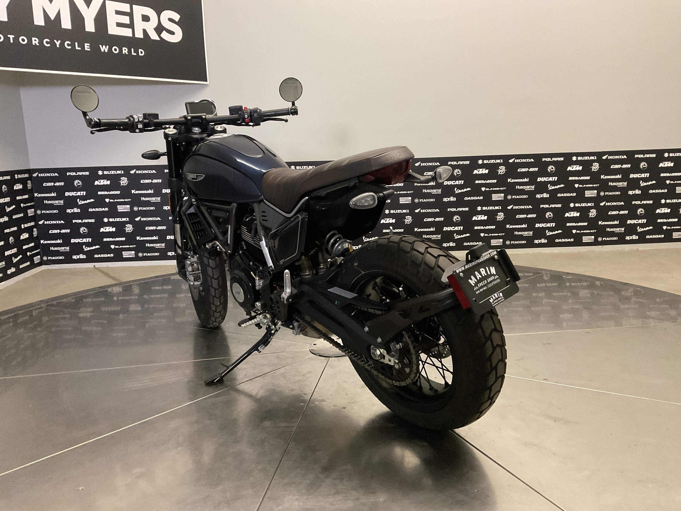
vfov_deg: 48.2
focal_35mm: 29
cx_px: 340
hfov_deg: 61.7
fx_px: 571
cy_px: 256
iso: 250
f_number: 1.8
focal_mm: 3
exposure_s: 1/60
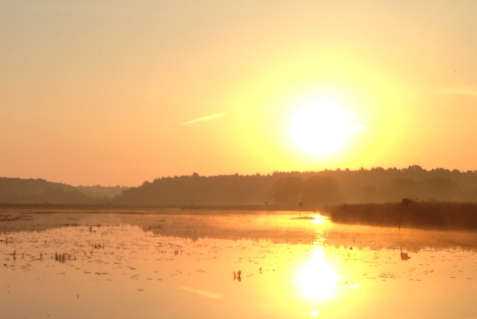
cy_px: 239
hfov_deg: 23.5
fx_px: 1060
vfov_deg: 17.0
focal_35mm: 80
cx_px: -72
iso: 50
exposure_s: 1/1391
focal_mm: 4.13
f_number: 2.4
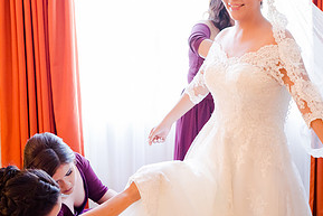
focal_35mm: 57
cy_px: 69
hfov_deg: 34.3
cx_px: 242
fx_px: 512
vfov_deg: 23.7
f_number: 2.8
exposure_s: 1/80
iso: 1600
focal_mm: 26
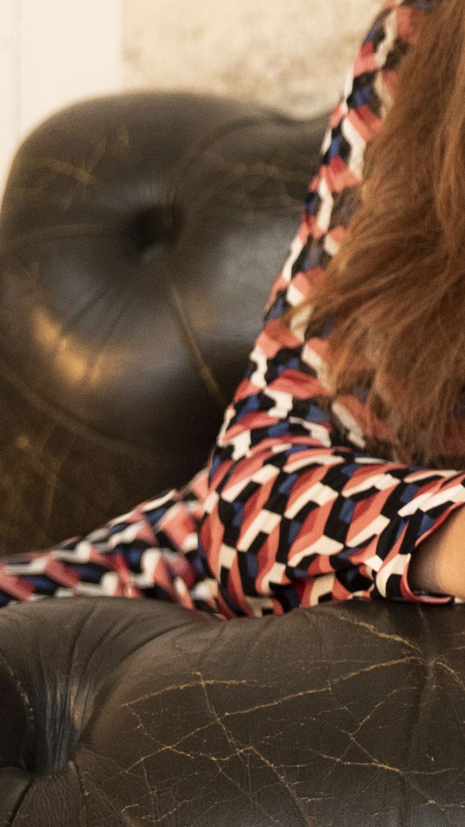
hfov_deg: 8.5
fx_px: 3047
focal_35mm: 139
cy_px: -368
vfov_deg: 14.5
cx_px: 678
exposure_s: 1/160
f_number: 2.8
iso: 800
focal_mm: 38
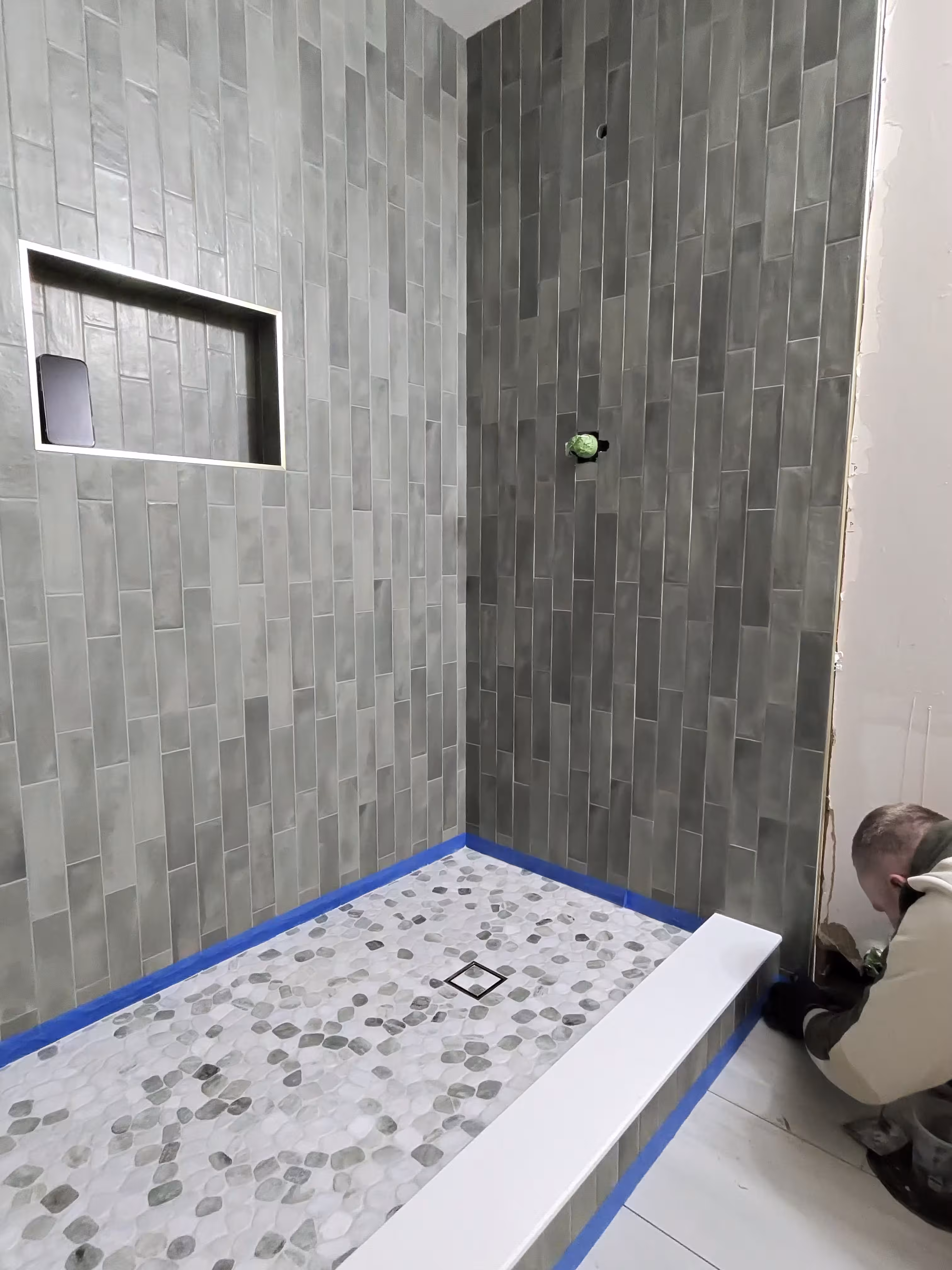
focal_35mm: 13
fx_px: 477
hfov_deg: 89.9
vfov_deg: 106.2
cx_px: 476
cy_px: 635
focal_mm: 2.24
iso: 837
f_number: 2.2
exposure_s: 1/59.9
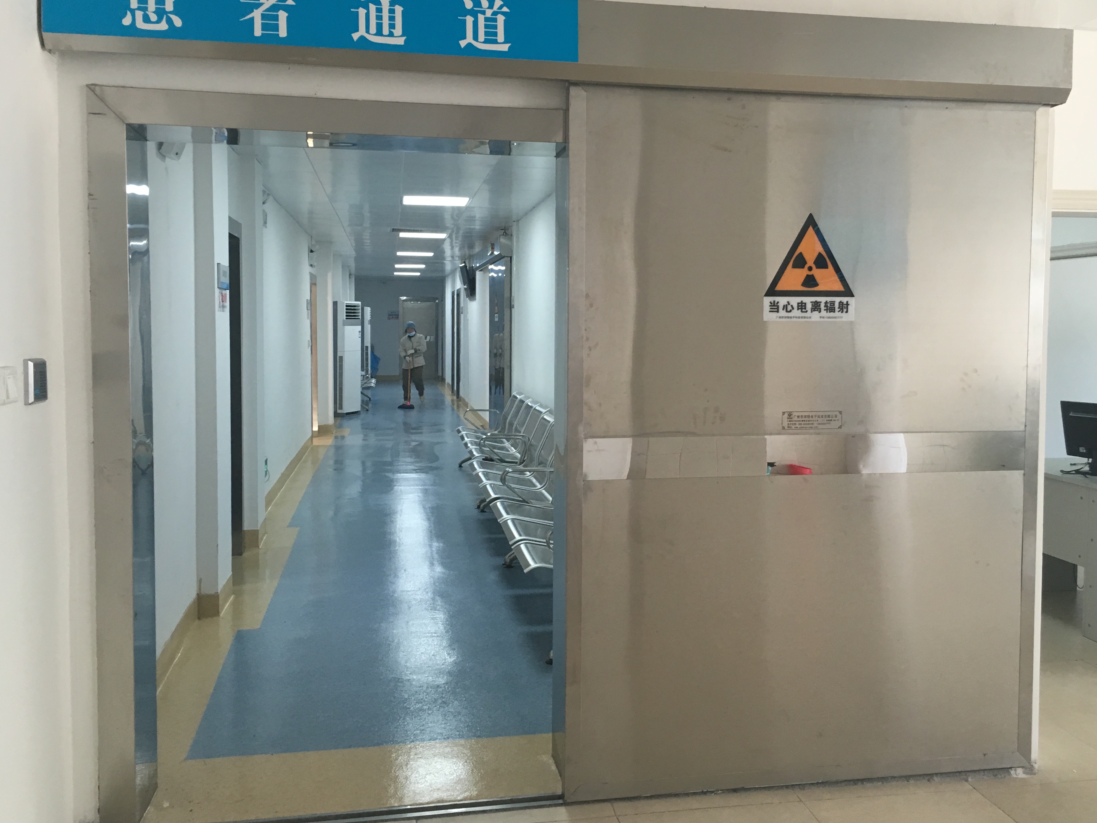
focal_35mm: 32
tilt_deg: -1.8
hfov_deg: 56.7
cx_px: 594
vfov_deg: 44.1
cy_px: 384
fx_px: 1014
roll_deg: +0.4
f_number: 2.2
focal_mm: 4.15
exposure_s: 1/33
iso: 64
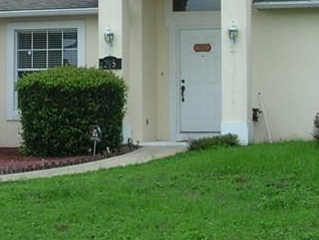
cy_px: 43
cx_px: 46
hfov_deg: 16.4
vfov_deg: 12.4
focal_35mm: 119
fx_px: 1097
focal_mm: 5.6
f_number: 4.5
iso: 100
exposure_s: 1/480
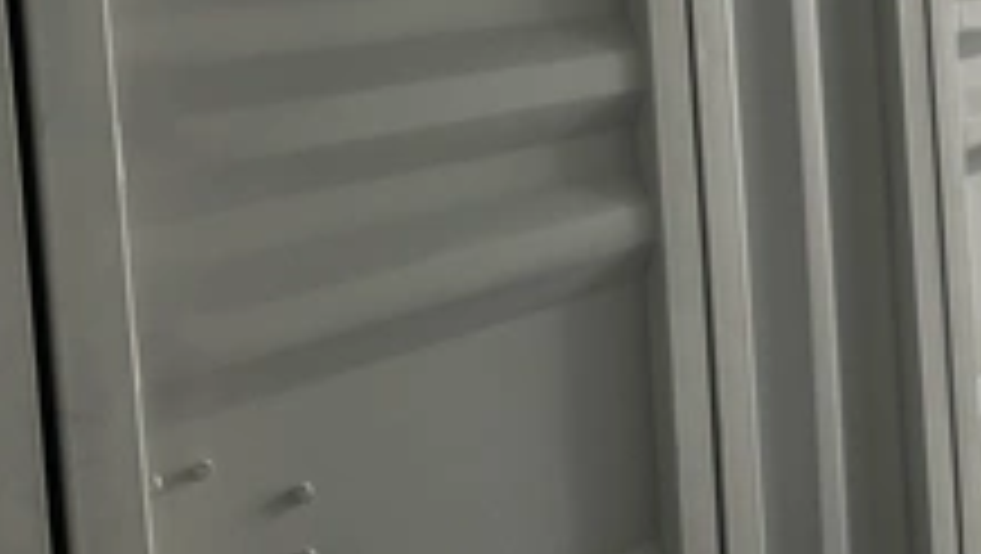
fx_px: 1510
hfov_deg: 34.4
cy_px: -32
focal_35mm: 58
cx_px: 842
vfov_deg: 20.0
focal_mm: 3
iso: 320
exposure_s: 1/55
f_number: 1.8
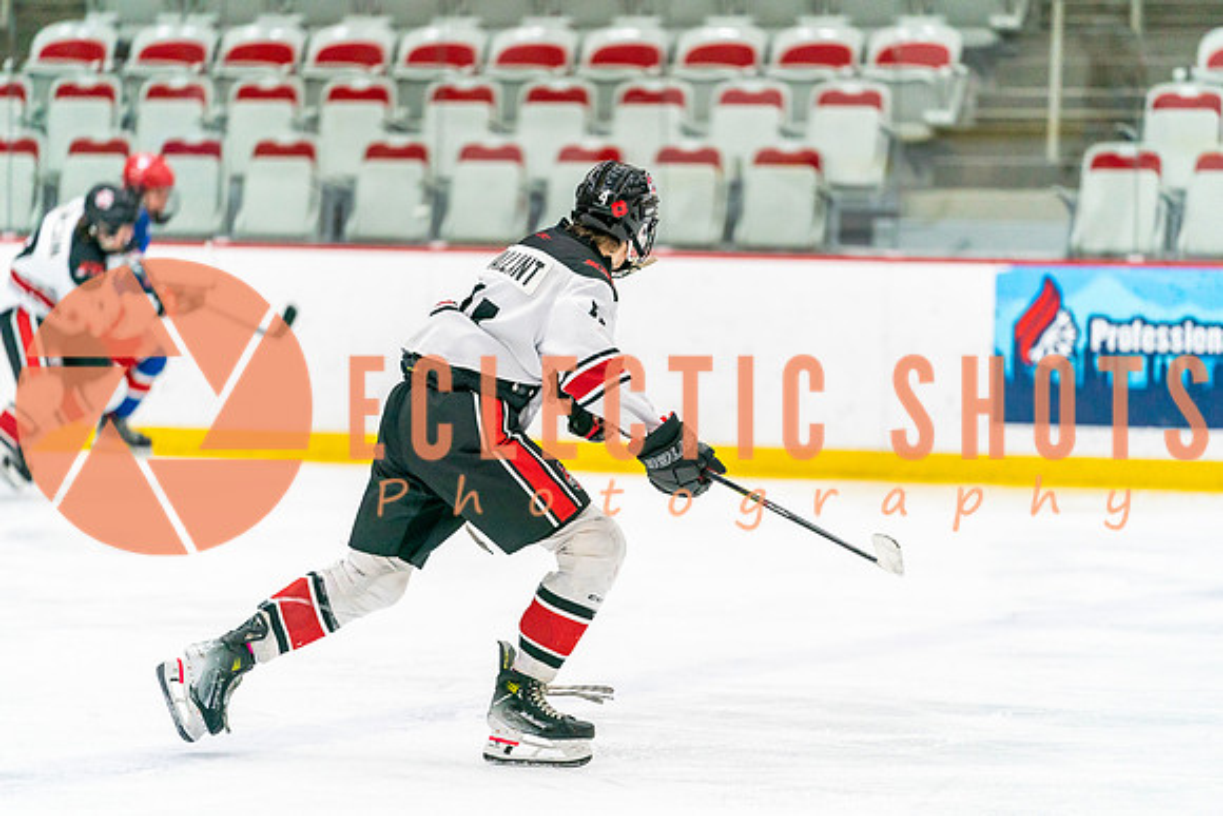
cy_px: 408
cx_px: 612
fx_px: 6796
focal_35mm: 200
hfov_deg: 10.3
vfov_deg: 6.9
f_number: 2.8
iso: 3200
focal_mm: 200
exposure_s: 1/1250
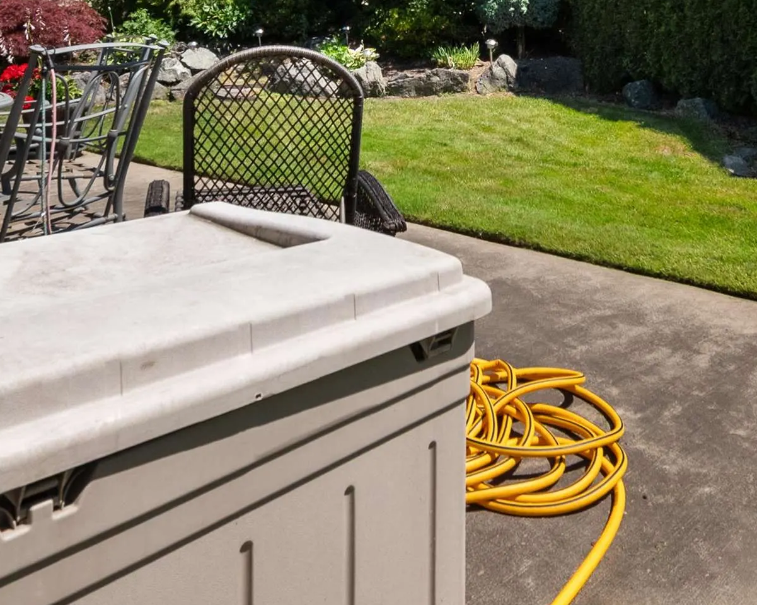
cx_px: 399
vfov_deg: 37.2
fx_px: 807
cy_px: 13
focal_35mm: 36
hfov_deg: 50.3
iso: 200
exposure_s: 1/1000
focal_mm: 10
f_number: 8
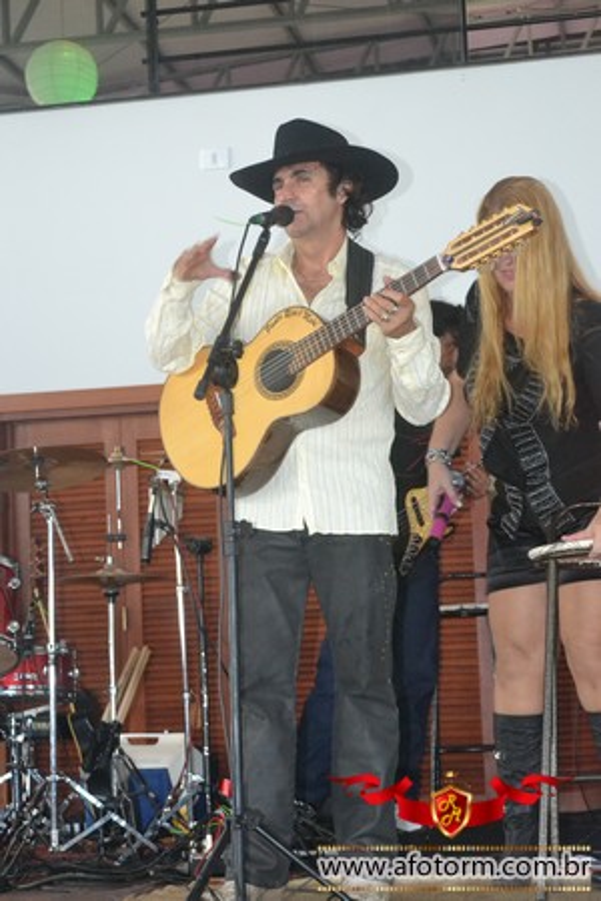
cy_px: 450
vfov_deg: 27.0
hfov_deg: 18.2
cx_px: 300
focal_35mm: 75
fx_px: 1878
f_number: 4.8
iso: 3200
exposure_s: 1/60
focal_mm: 50
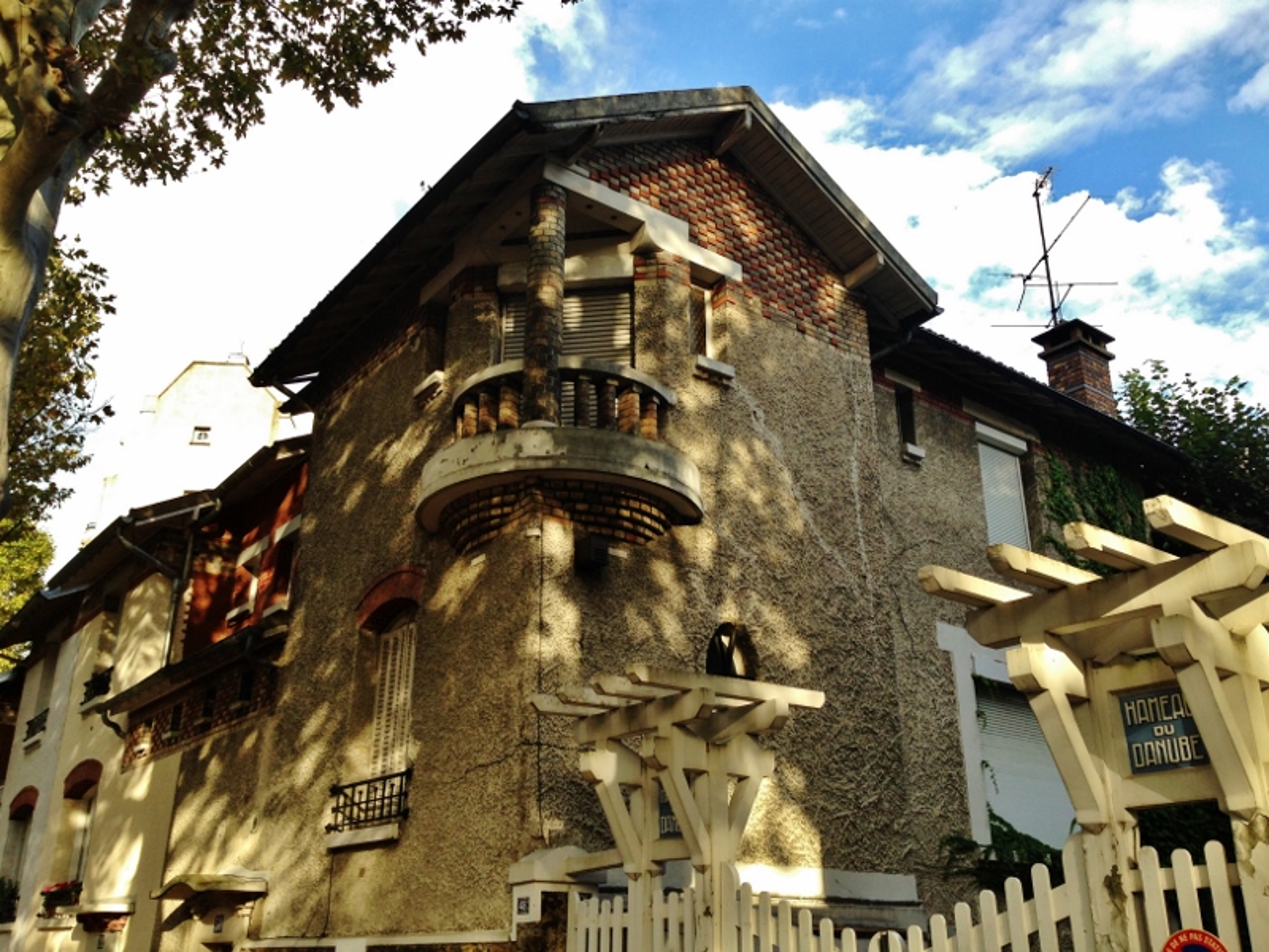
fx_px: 1210
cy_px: 476
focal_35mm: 33
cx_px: 634
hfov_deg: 55.4
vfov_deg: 42.9
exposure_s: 1/330
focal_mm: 4.13
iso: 50
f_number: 2.4
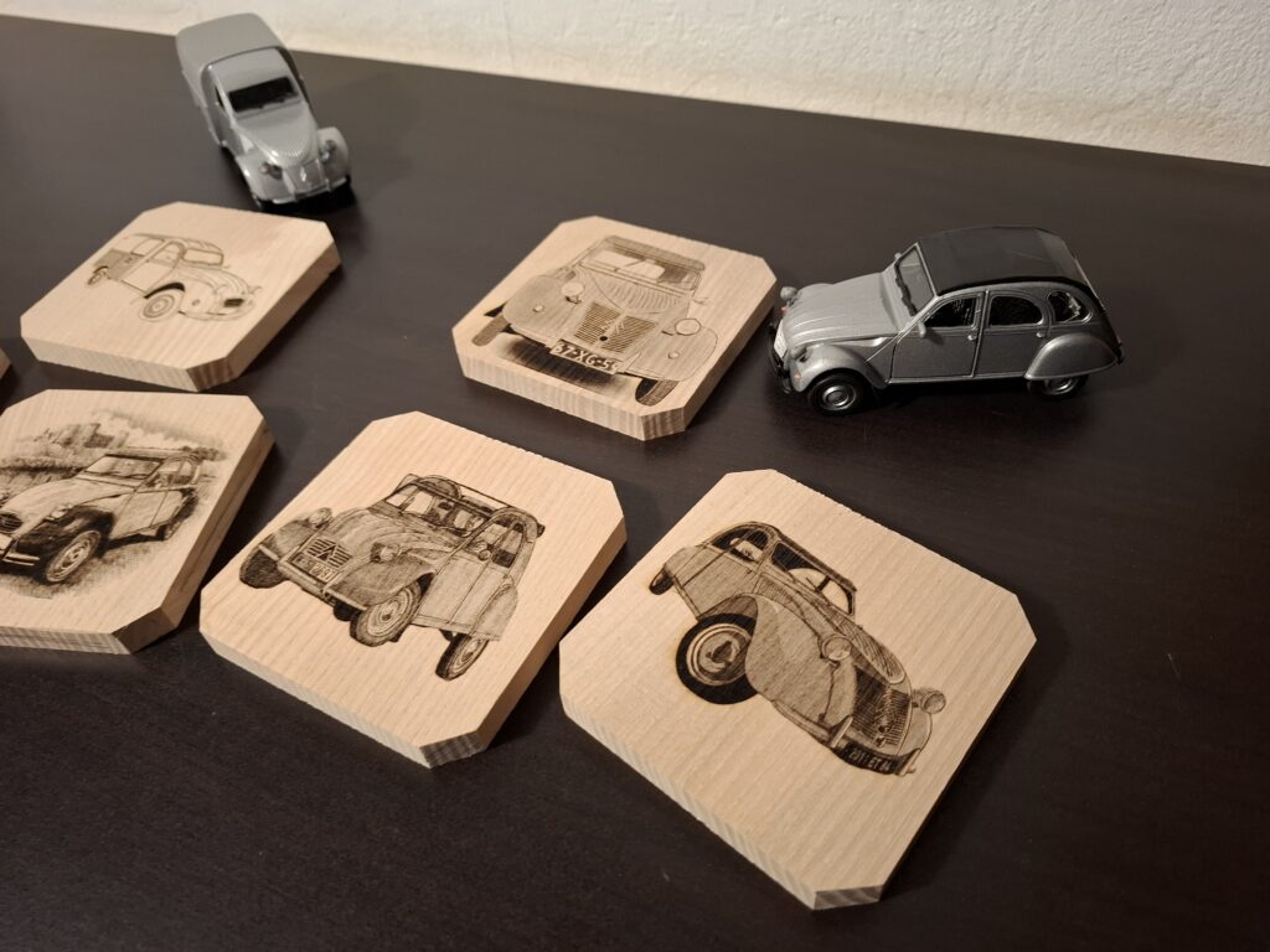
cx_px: 635
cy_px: 476
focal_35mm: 23
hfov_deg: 73.9
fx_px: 844
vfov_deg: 58.9
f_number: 1.8
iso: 320
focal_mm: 5.54
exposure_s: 1/33
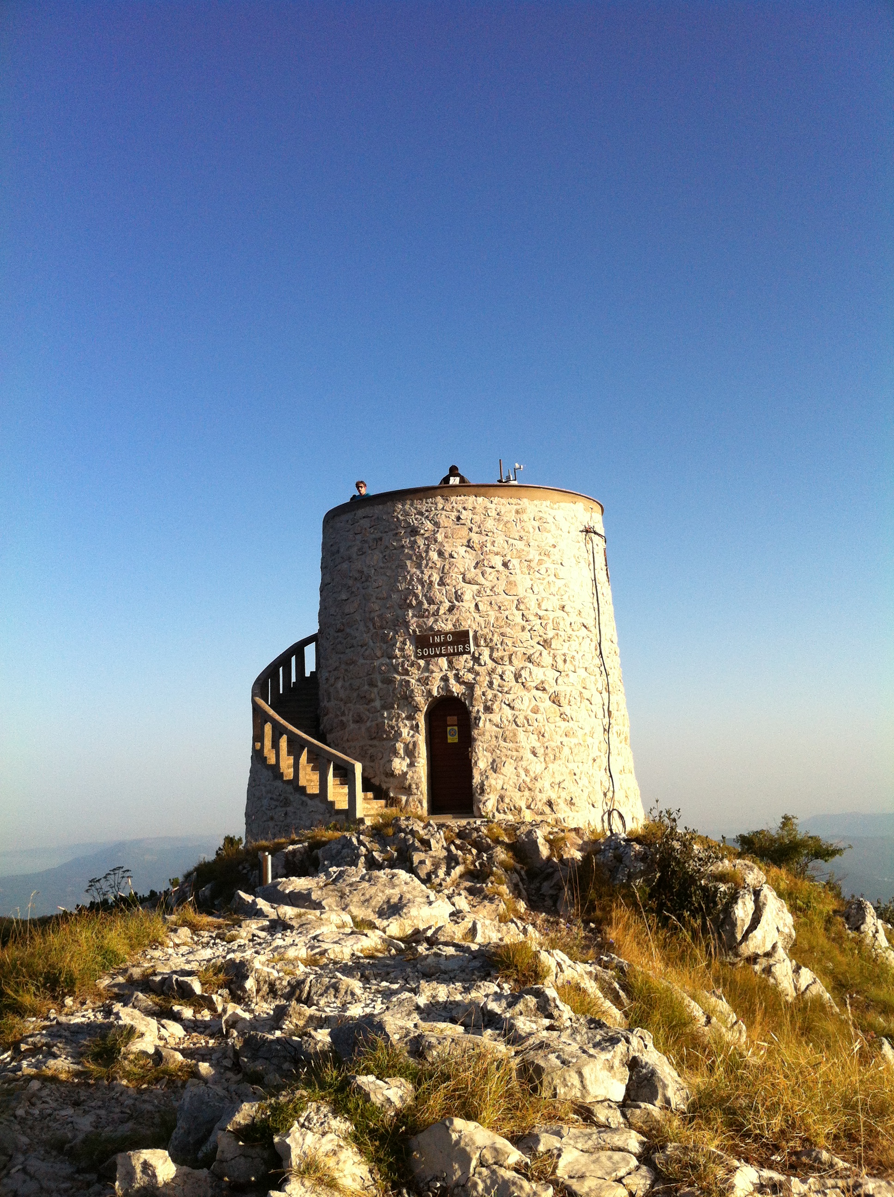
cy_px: 598
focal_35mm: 35
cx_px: 447
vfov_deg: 52.7
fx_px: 1208
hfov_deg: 40.6
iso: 80
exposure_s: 1/1005
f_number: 2.8
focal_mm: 3.85
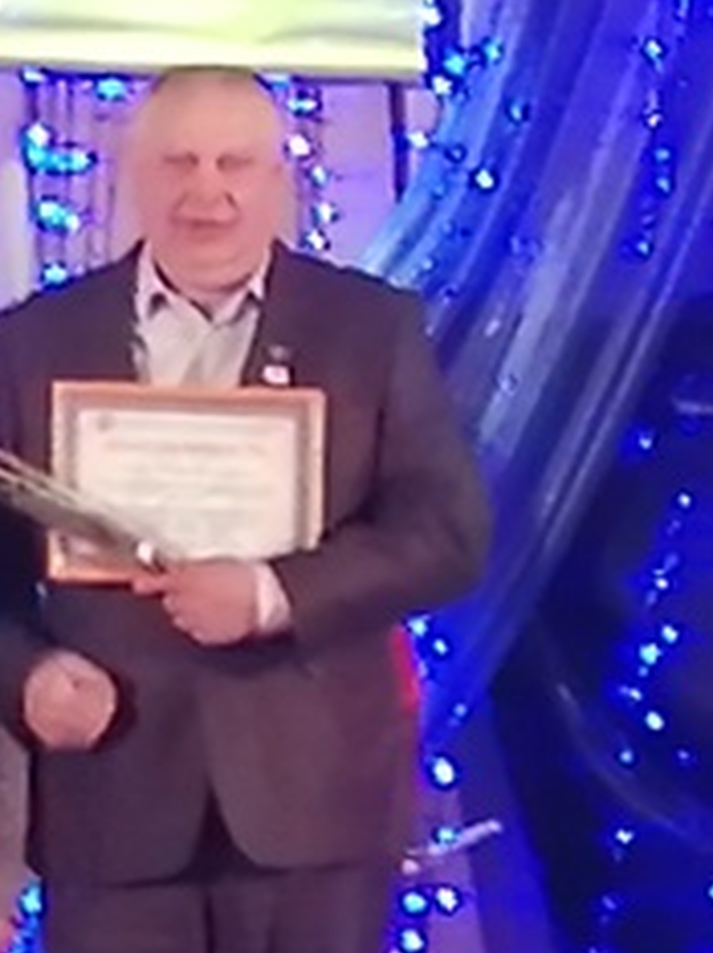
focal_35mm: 370
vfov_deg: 5.4
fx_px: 10180
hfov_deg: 4.0
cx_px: -143
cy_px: 277
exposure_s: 1/33.3
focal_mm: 3.46
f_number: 1.8
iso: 200
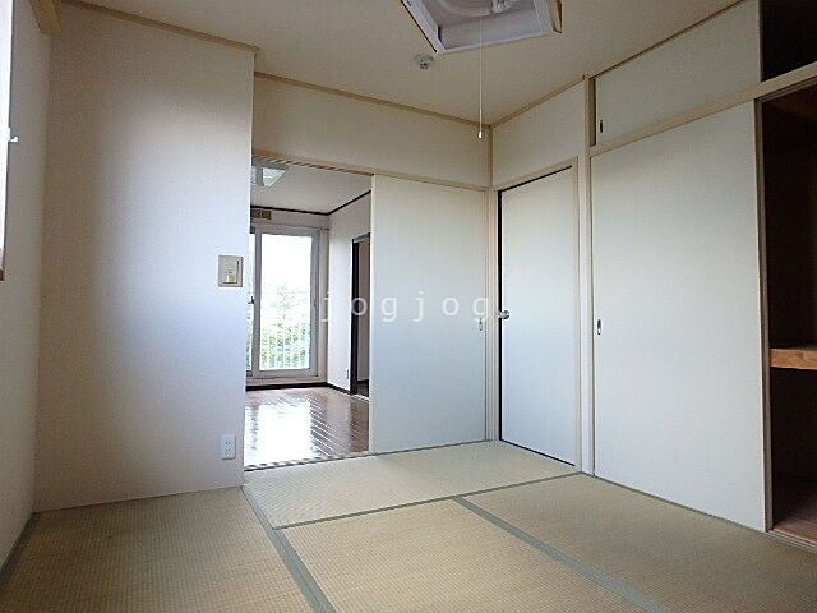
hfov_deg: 79.0
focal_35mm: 21
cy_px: 306
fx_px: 496
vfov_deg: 63.4
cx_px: 408
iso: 250
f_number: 3.5
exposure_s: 1/30
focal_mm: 3.7
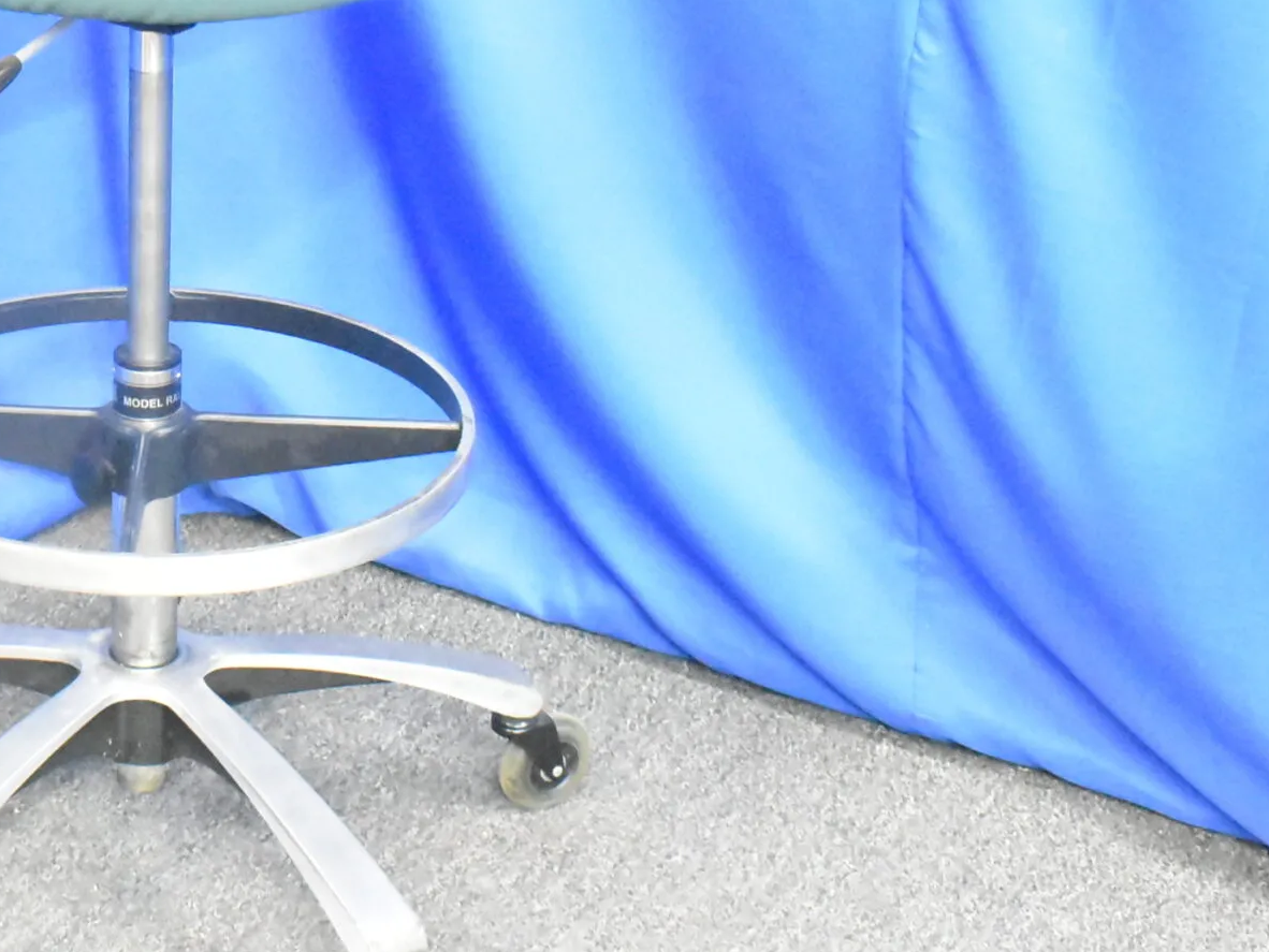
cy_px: 150
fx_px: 2750
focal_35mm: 75
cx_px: 162
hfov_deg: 25.3
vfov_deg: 19.4
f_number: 8
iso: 22800
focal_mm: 24
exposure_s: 1/40
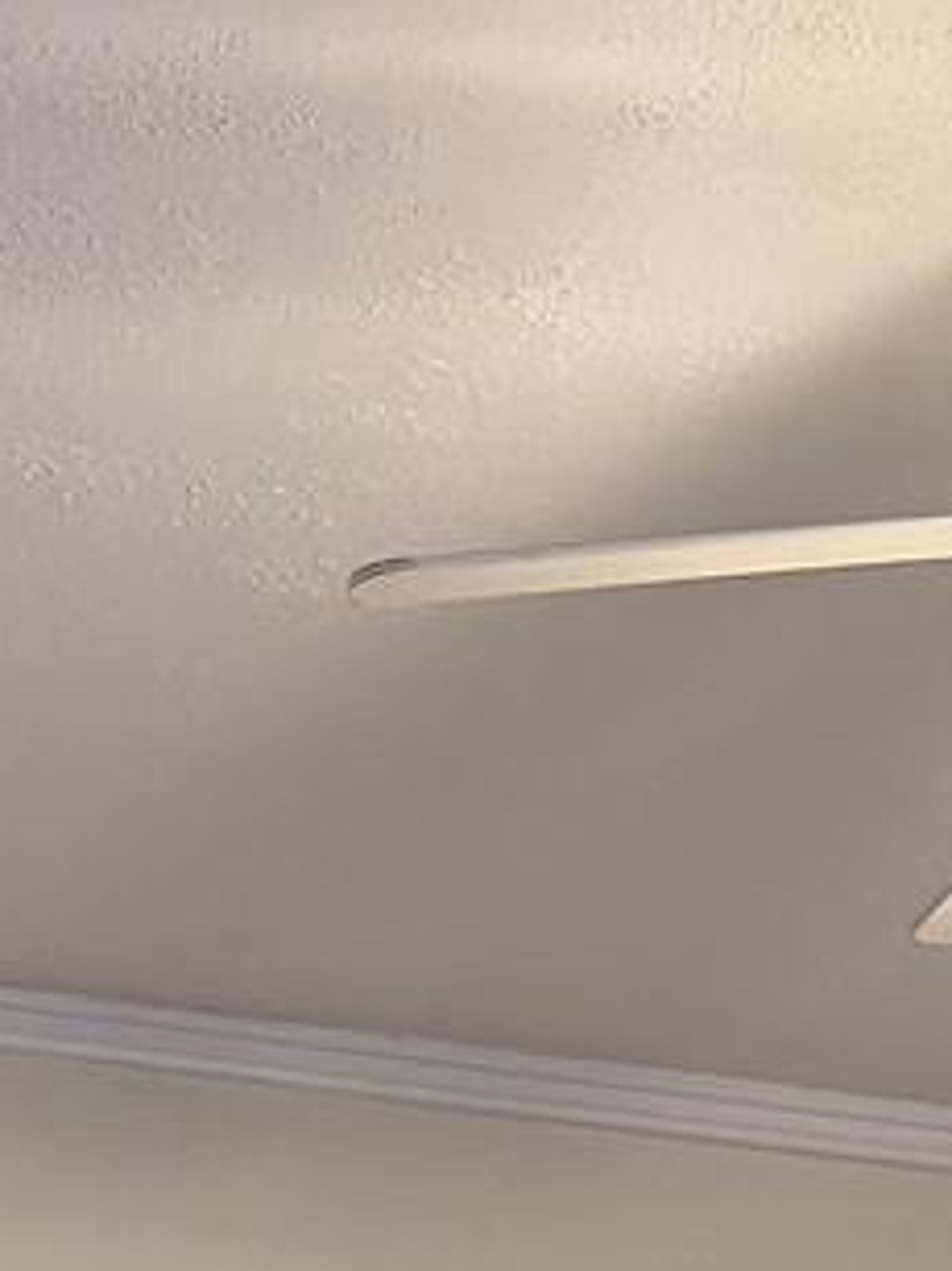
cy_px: 3043
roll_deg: +1.7
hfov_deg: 9.1
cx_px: 1312
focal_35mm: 160
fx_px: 5871
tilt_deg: -3.7
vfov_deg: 10.6
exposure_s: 1/60
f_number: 1.78
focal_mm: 6.76
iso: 200
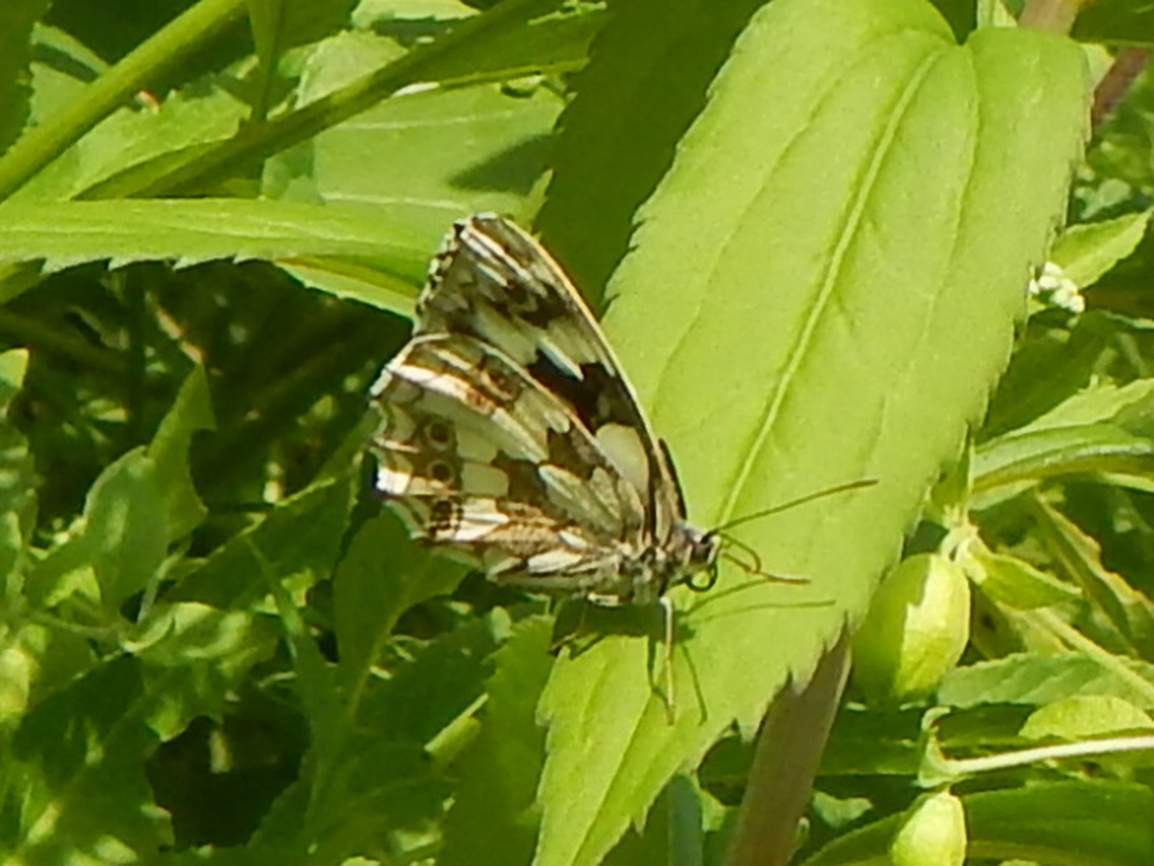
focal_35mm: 48
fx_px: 1600
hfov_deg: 39.7
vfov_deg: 30.3
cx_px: 577
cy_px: 433
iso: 125
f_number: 3.7
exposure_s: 1/1000
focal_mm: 8.6
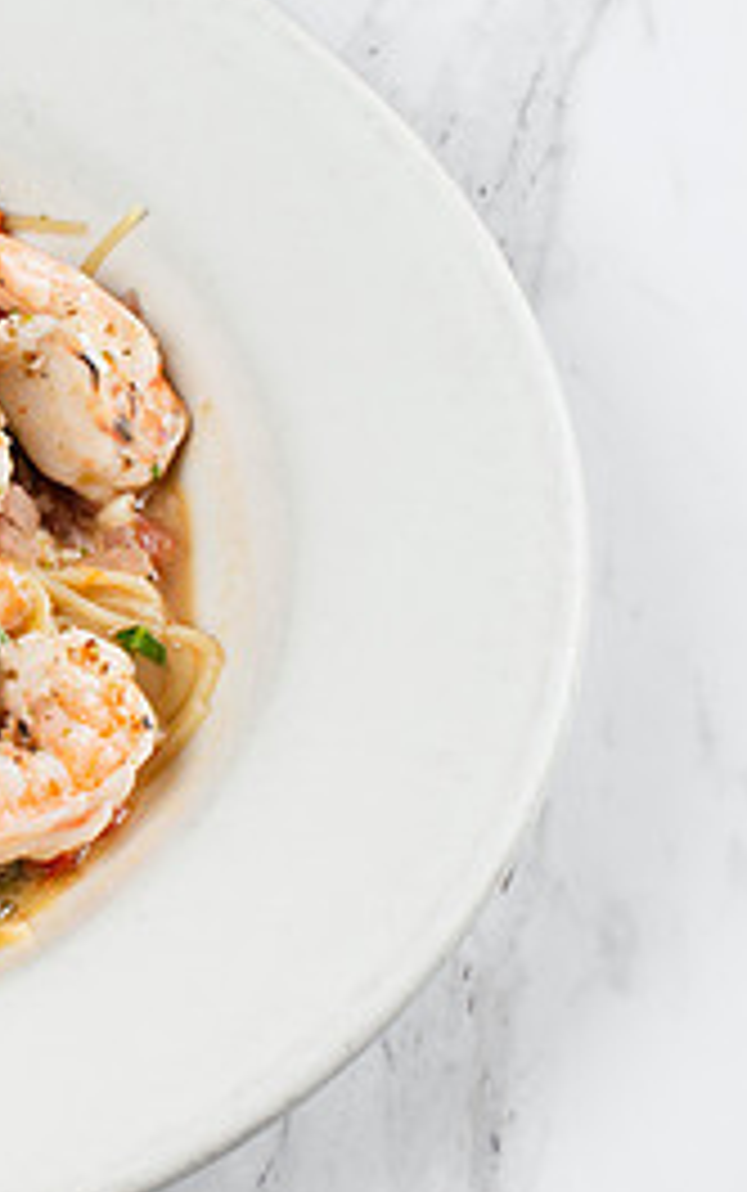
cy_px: 624
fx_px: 4943
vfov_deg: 13.8
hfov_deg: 8.5
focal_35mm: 152
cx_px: -360
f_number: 10
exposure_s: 1/200
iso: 200
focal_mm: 50
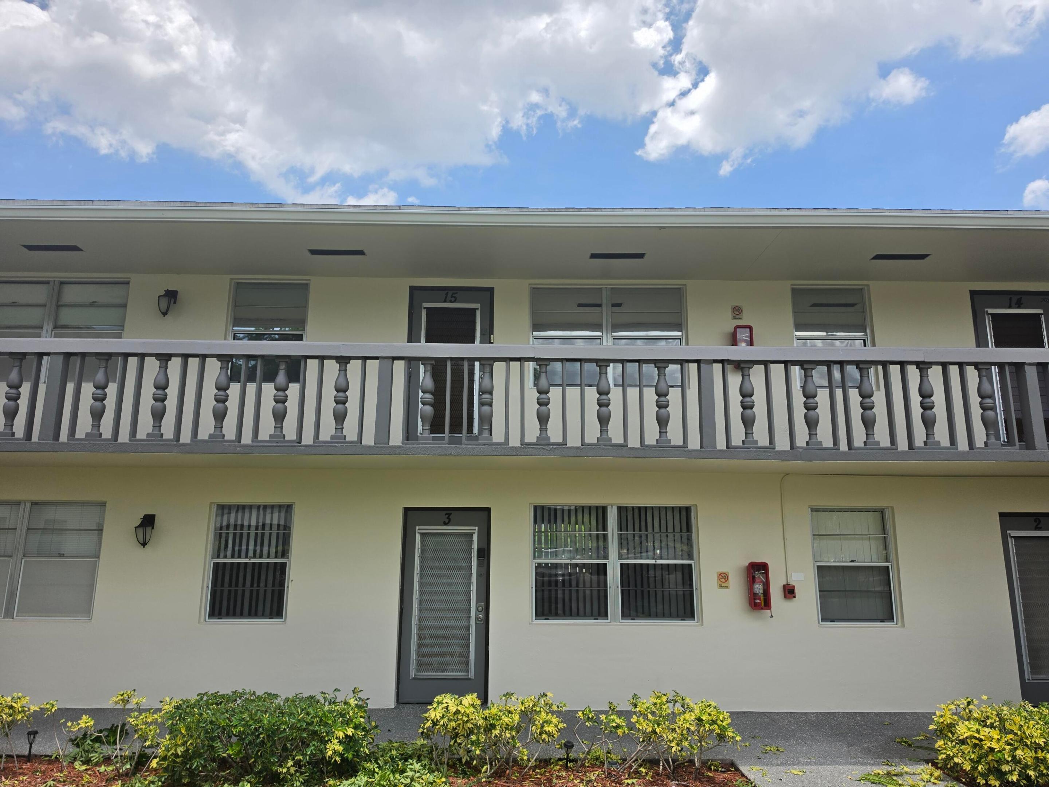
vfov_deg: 58.9
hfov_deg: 73.9
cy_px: 394
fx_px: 697
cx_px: 524
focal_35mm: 23
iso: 64
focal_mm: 6.5
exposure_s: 1/7939
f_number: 1.4
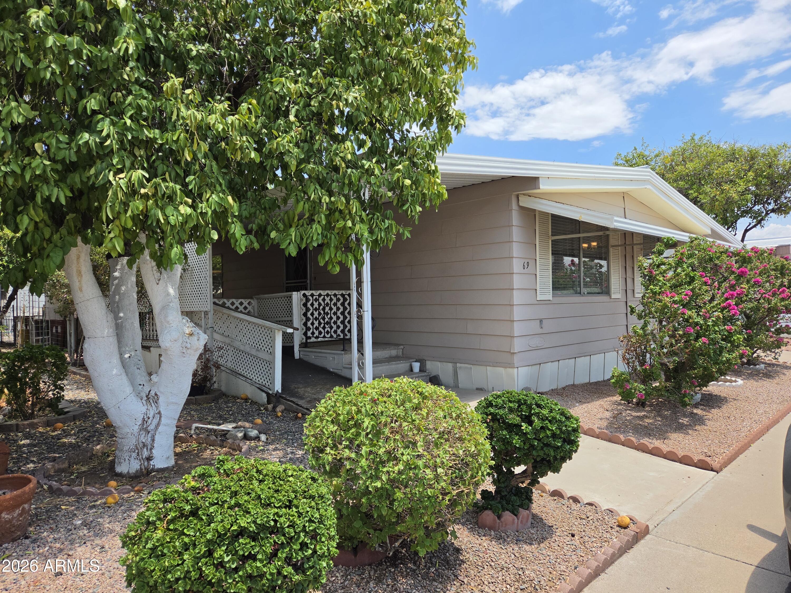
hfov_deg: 73.9
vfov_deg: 58.9
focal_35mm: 23
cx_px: 396
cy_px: 296
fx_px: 526
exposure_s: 1/4517
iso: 80
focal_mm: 5.4
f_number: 1.8
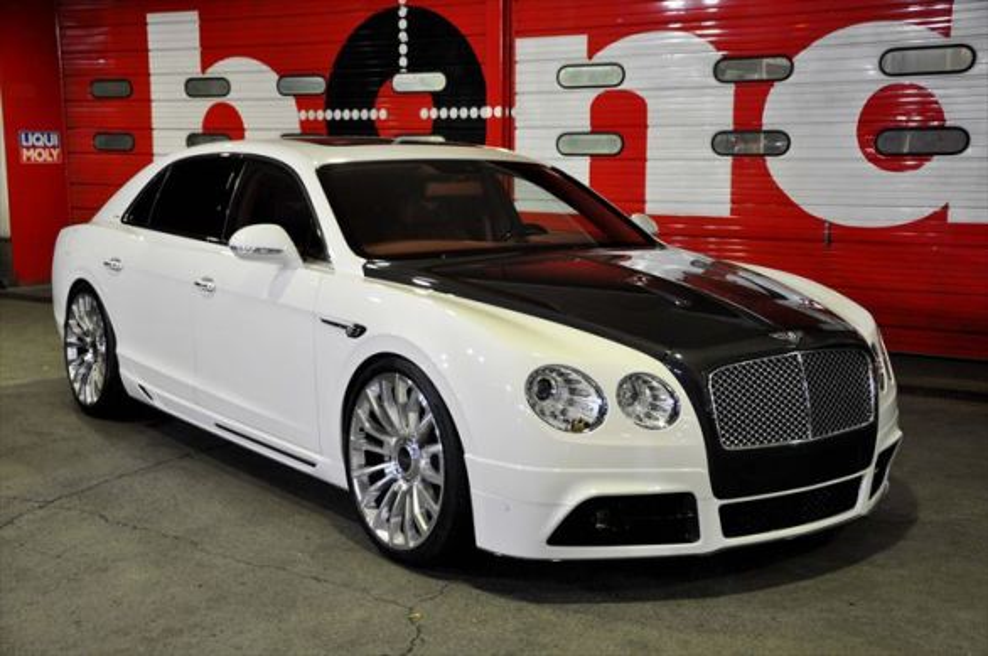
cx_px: 494
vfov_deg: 28.0
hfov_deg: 41.2
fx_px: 1316
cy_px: 328
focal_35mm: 48
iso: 400
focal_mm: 32
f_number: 5
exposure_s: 1/25
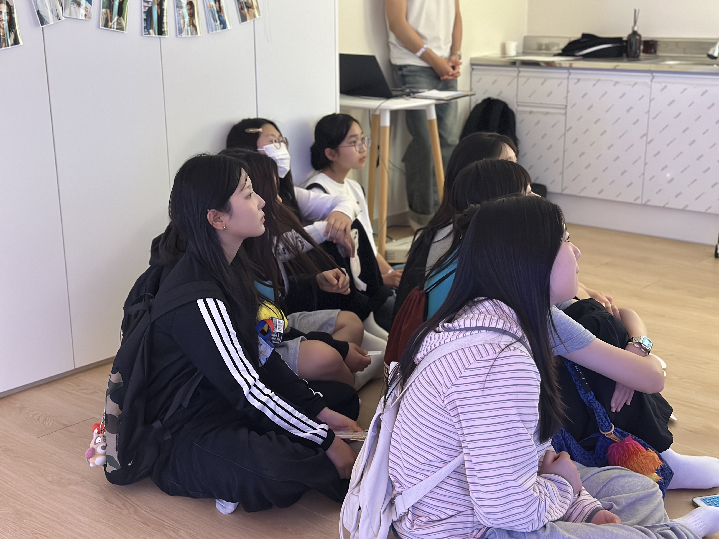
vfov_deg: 30.3
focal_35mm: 48
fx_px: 997
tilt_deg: -15.2
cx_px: 360
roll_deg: +0.3
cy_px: 270
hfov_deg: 39.7
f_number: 1.78
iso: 640
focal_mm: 6.86
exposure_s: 1/40
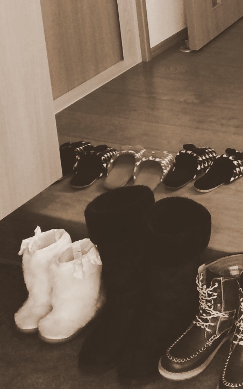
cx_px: 354
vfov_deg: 21.6
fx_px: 954
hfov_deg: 13.7
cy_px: -57
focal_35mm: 90
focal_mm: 4.12
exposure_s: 1/40
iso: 40
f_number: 2.2
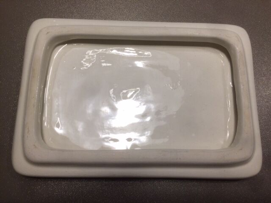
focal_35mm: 29
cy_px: 102
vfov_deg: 48.2
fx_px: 227
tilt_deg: -76.4
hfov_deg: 61.7
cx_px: 136
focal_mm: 4.15
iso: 64
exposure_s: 1/100
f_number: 2.2
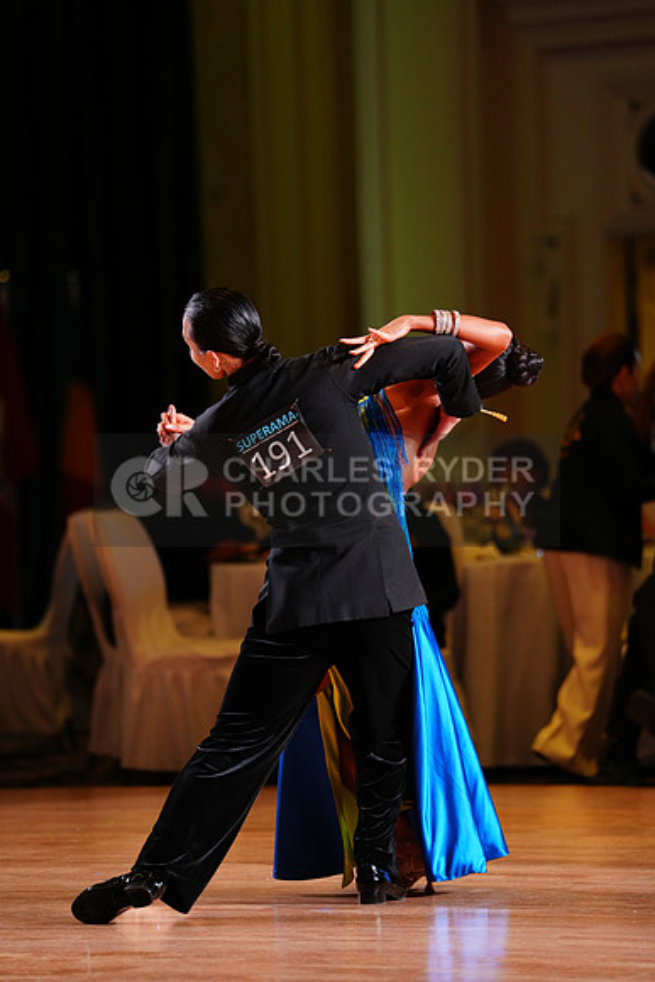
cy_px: 491
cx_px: 328
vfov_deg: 10.3
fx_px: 5455
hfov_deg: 6.9
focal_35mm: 200
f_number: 2.8
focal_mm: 200
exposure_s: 1/400
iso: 1600
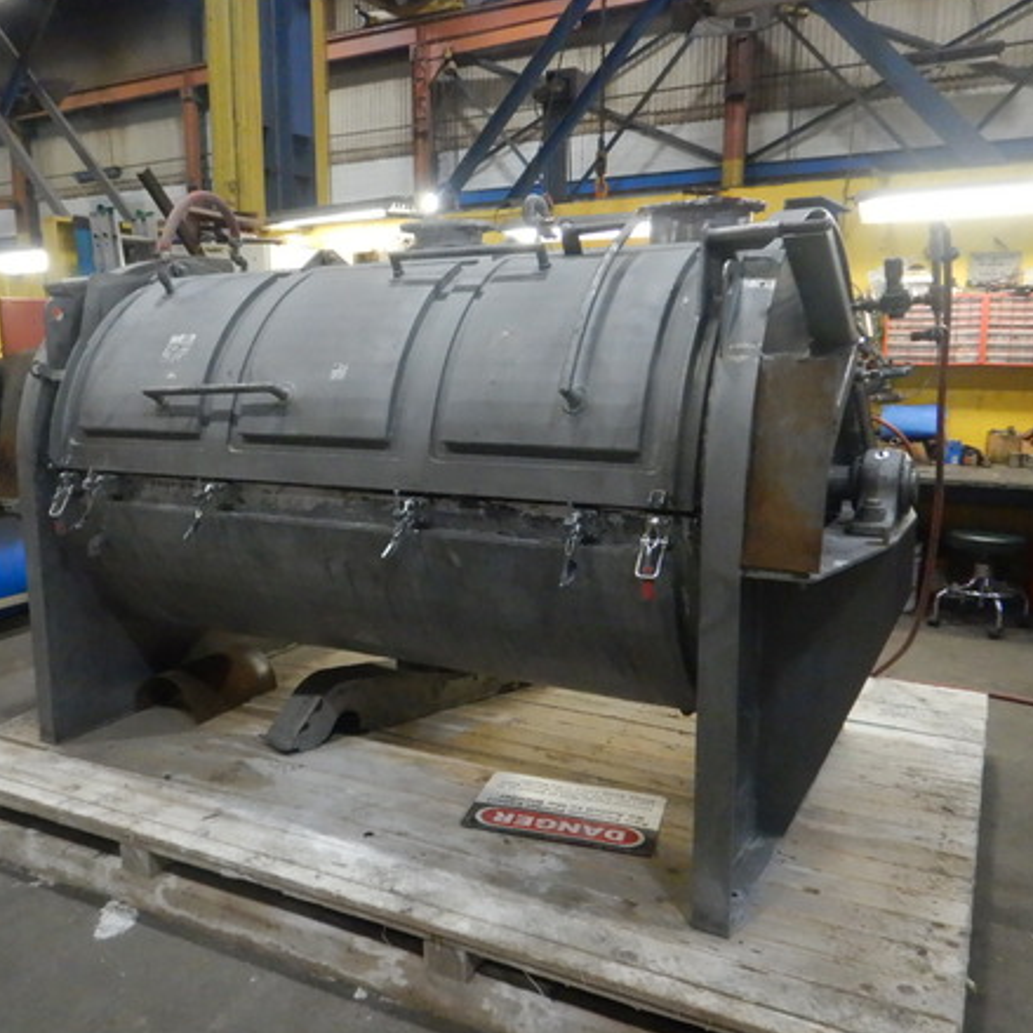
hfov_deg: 55.4
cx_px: 435
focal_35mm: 29
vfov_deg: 55.6
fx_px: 979
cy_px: 513
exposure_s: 1/160
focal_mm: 4.3
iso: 1600
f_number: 2.8
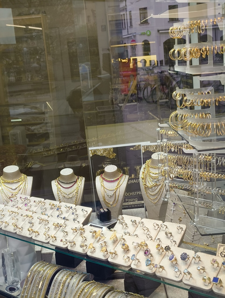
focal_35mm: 52
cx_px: 112
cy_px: 149
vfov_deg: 36.8
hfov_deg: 28.1
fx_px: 449
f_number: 1.87
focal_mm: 5.56
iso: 100
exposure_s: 1/165
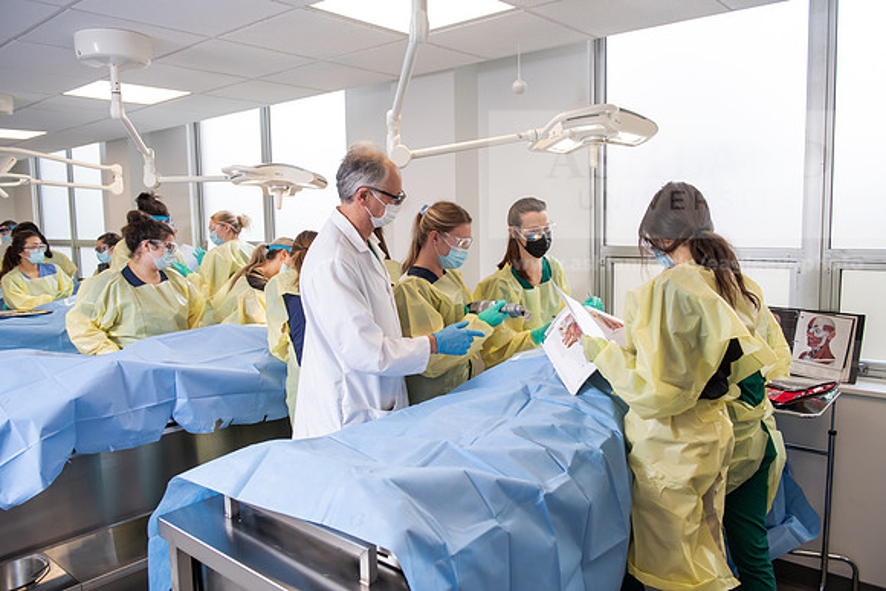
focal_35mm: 28
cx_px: 443
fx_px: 689
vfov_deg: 46.4
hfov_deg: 65.5
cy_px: 296
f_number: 4
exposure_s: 1/200
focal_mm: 28
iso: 400
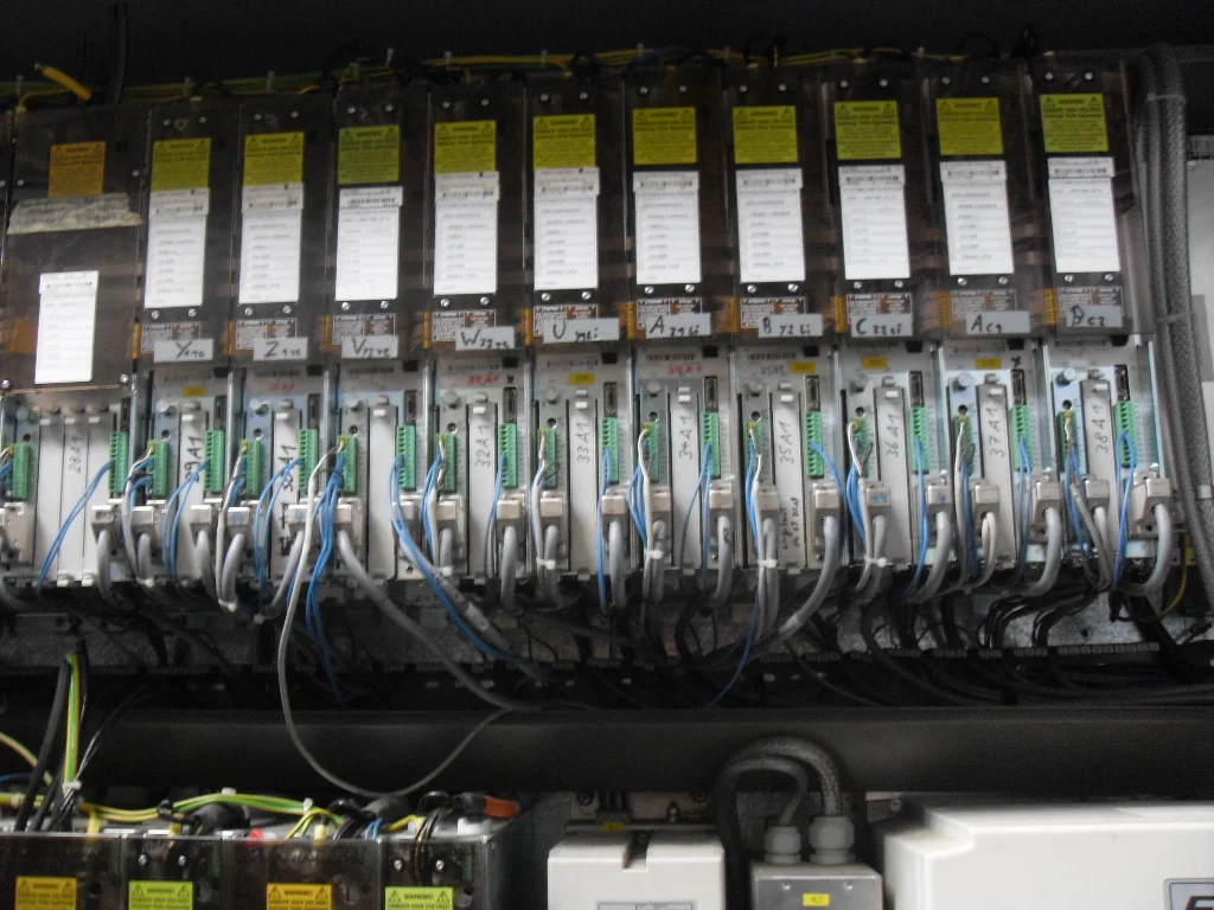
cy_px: 455
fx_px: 1298
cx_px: 607
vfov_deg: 38.7
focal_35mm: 37
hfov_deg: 50.1
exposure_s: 1/6
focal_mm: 6.3
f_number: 2.8
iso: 200
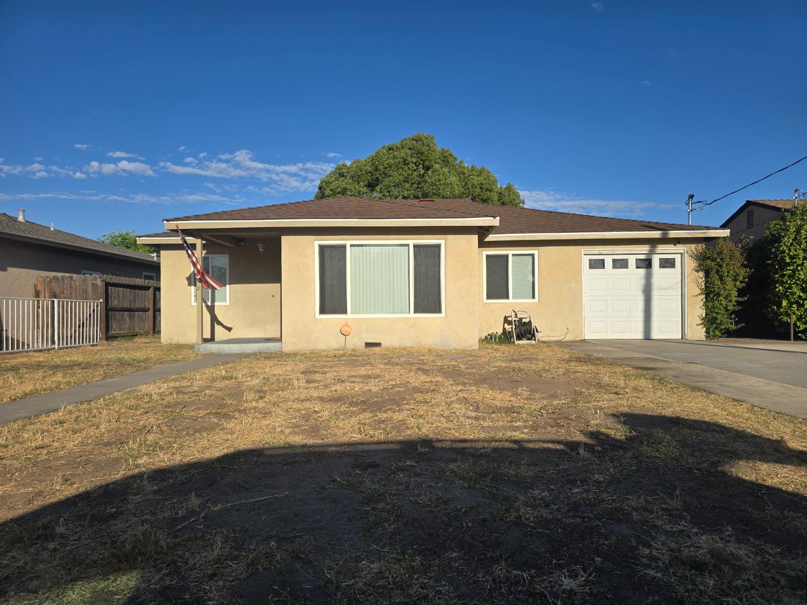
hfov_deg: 73.9
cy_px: 302
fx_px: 536
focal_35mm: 23
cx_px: 404
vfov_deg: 58.9
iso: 12
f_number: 1.7
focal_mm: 6.3
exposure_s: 1/1084
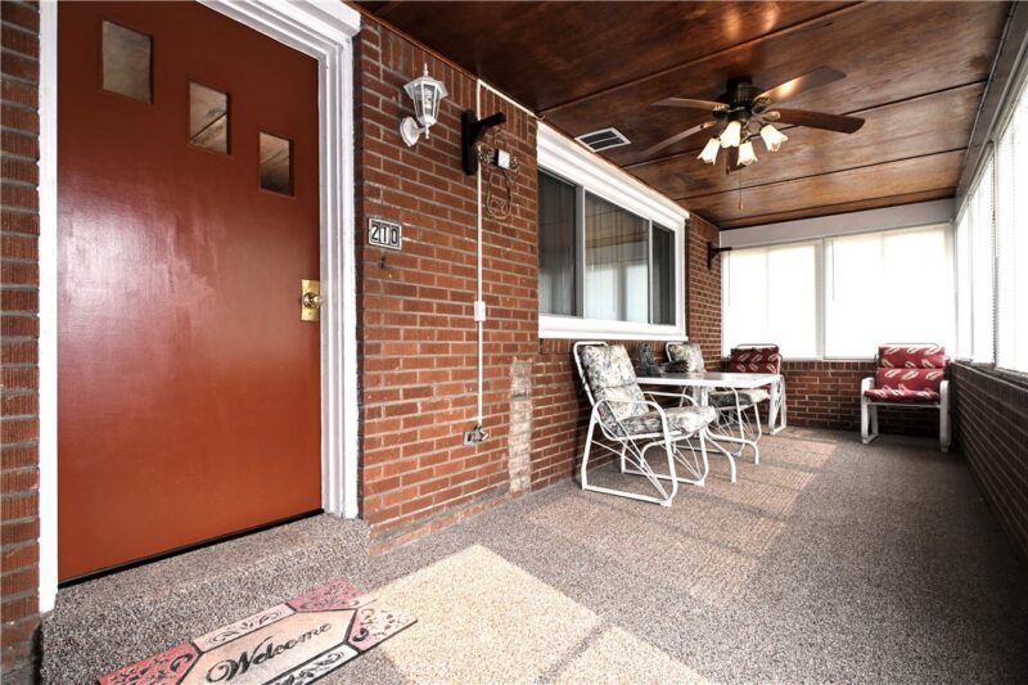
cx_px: 514
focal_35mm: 18
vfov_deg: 67.4
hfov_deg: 90.0
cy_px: 342
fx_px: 514
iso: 200
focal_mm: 12
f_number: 4.5
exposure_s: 1/80
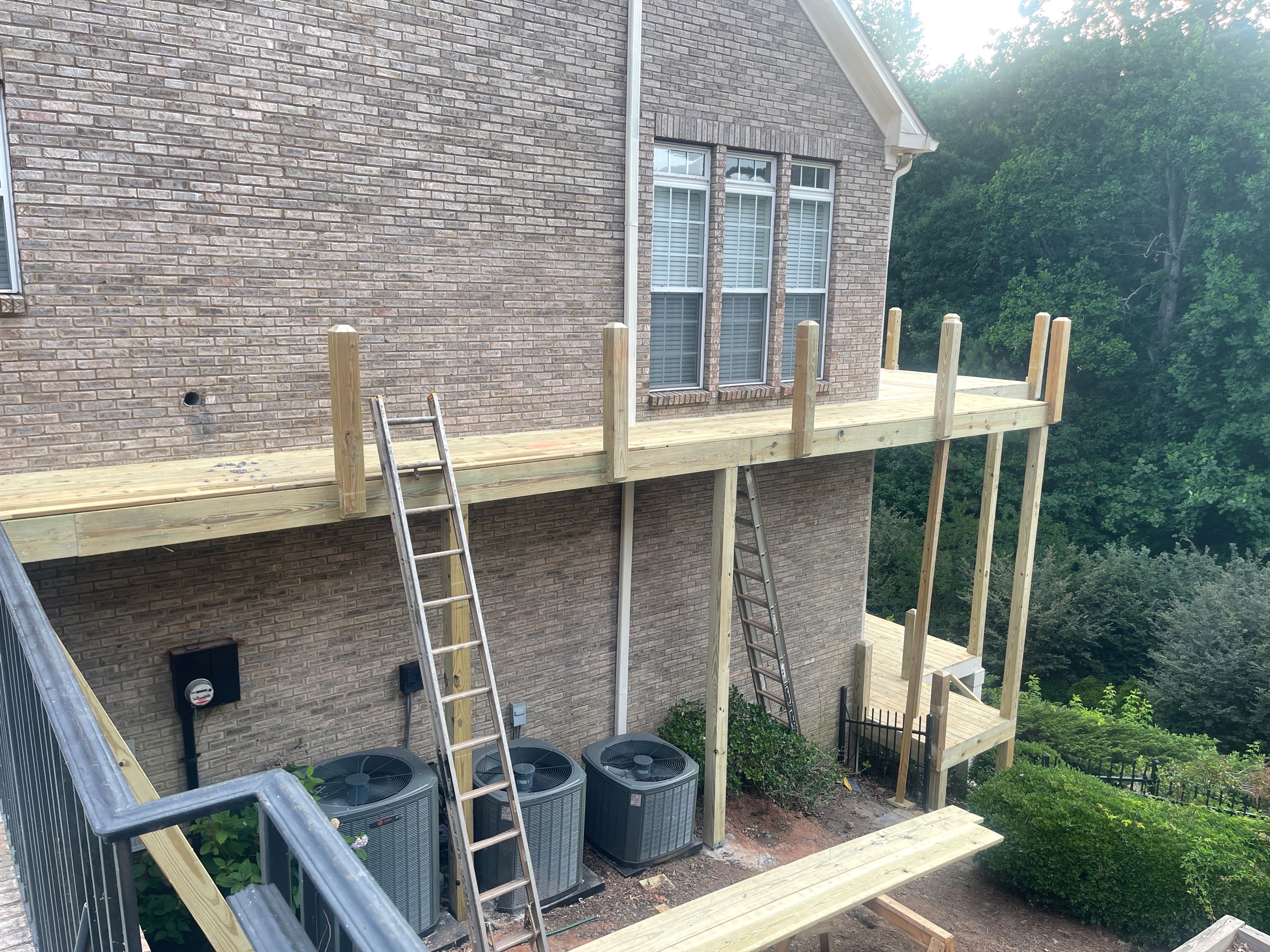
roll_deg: -1.3
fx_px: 954
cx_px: 635
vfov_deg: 53.1
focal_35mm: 26
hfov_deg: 67.3
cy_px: 476
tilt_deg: -11.4
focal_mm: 5.1
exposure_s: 1/136
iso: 32
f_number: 1.6
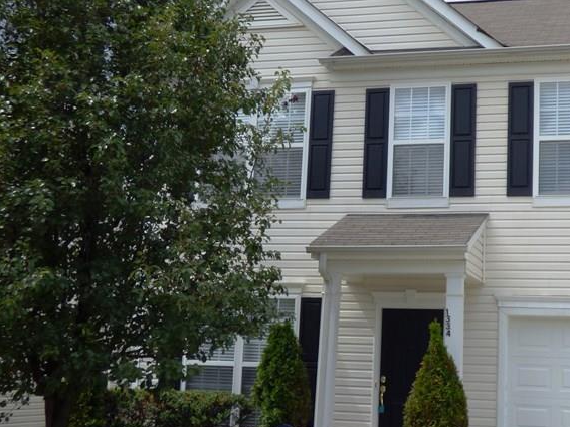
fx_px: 922
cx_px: 399
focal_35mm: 56
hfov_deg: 33.9
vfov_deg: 26.1
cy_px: 224
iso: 100
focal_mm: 5.53
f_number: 3.3
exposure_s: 1/1000
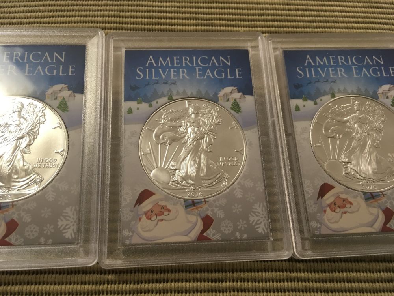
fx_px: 330
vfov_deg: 48.2
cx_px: 197
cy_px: 148
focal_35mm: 29
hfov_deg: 61.7
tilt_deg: -66.3
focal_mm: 4.15
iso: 80
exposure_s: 1/30
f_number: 2.2
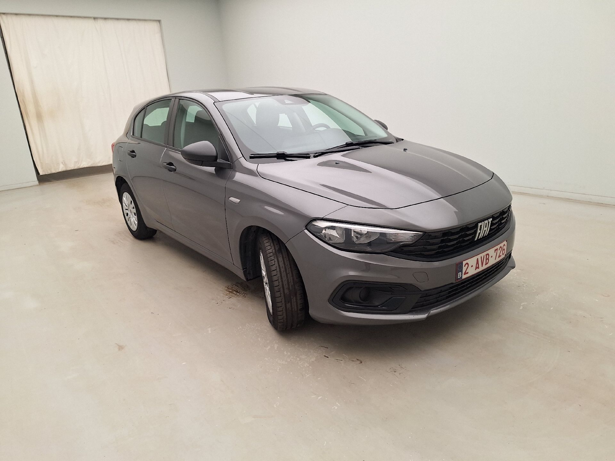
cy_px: 230
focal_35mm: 23
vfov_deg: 58.9
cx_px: 308
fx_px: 409
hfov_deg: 73.9
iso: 50
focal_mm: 5.54
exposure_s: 1/100
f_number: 1.8
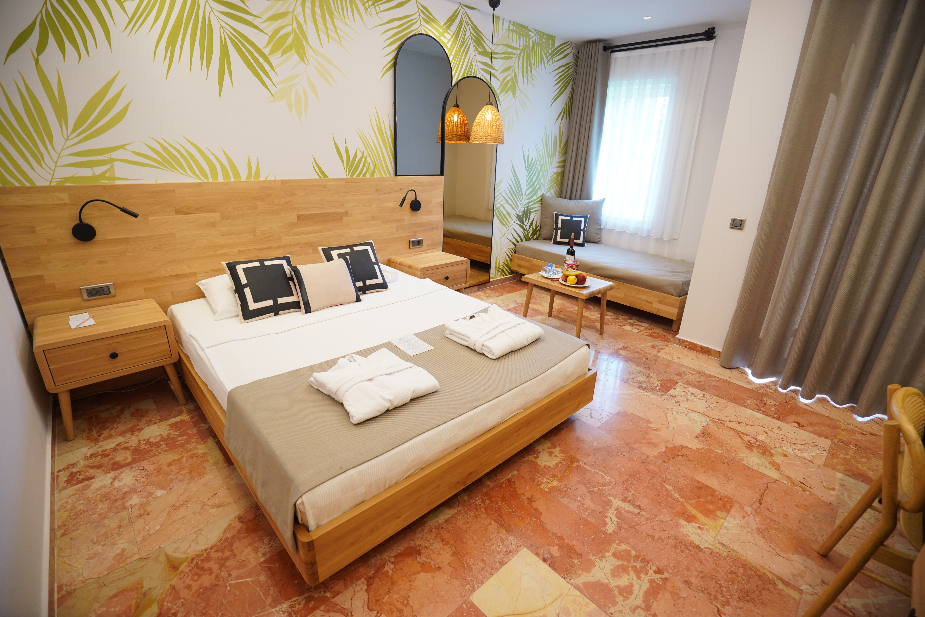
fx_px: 411
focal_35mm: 16
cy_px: 308
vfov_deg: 73.7
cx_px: 462
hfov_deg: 96.7
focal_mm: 16
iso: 1600
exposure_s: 1/100
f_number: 4
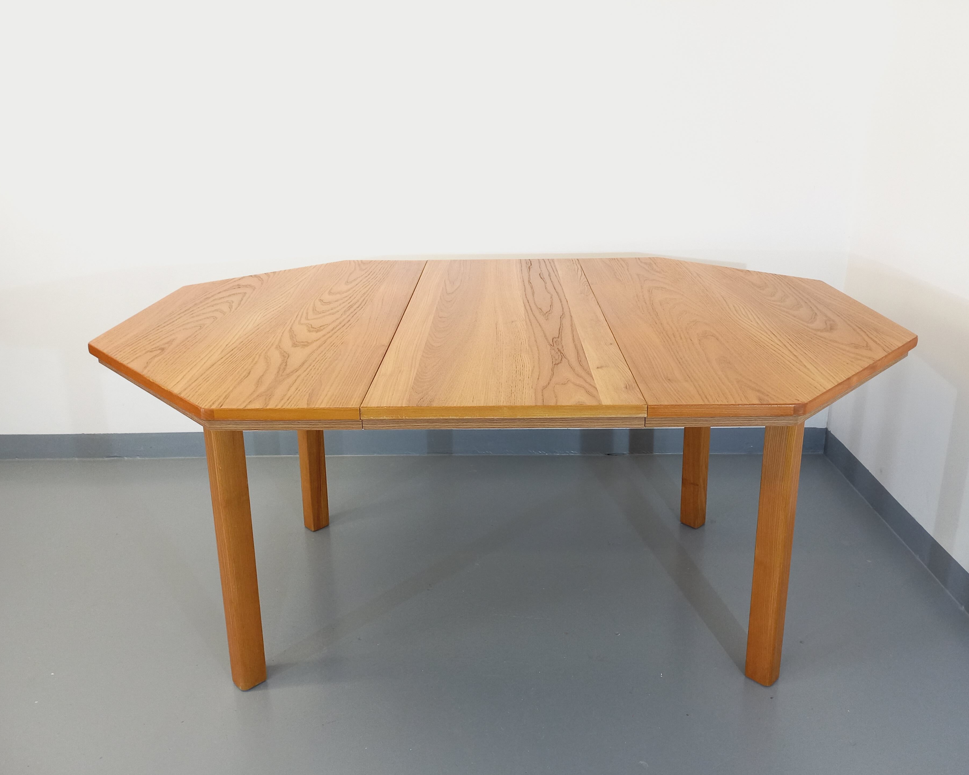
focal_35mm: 27
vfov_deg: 53.2
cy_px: 391
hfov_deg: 64.0
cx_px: 507
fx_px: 774
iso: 200
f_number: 1.8
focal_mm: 4.65
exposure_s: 1/49
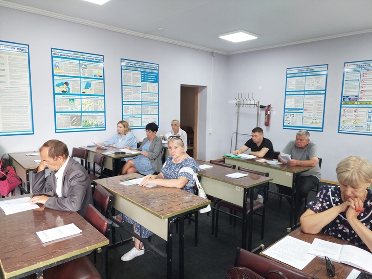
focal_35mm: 24
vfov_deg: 56.8
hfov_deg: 71.6
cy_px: 140
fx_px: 258
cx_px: 186
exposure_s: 1/50
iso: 200
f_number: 1.8
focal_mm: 5.23
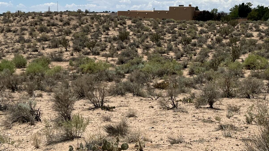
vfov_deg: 17.2
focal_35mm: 70
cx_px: 178
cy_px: 65
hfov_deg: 30.0
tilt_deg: -7.0
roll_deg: -1.1
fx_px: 499
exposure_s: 1/6173
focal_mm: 5.1
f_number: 1.6
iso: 50
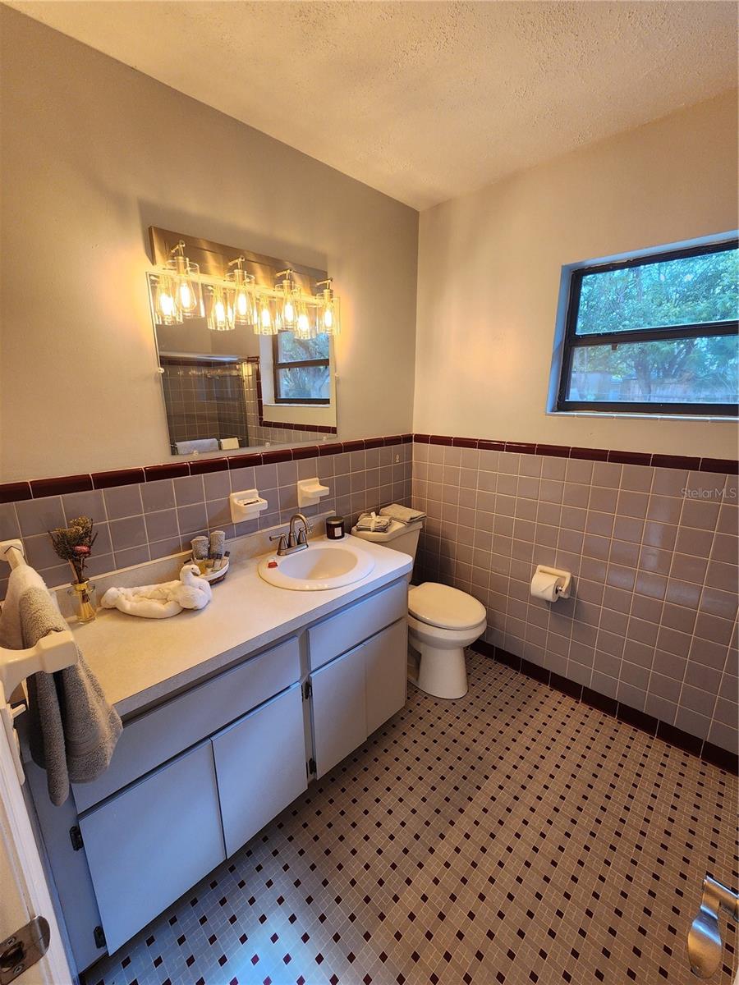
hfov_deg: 89.9
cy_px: 492
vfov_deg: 106.2
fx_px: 370
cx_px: 370
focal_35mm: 13
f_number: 2.2
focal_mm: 2.2
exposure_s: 1/60
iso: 125
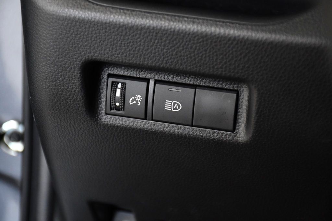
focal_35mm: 112
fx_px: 1033
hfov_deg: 18.3
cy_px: 110
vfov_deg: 12.2
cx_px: 166
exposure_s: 1/200
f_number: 5
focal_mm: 75
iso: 2500
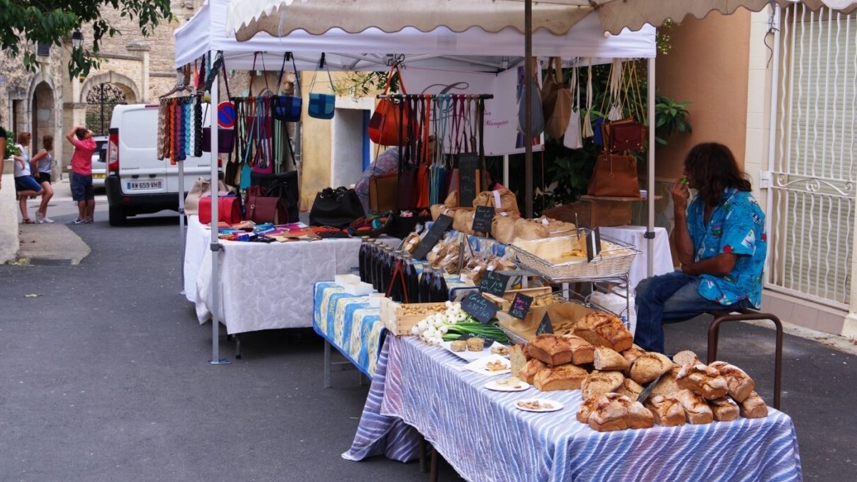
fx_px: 1159
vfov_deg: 23.4
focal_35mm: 51
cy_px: 186
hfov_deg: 40.6
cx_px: 460
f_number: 5
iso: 400
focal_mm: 28
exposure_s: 1/60
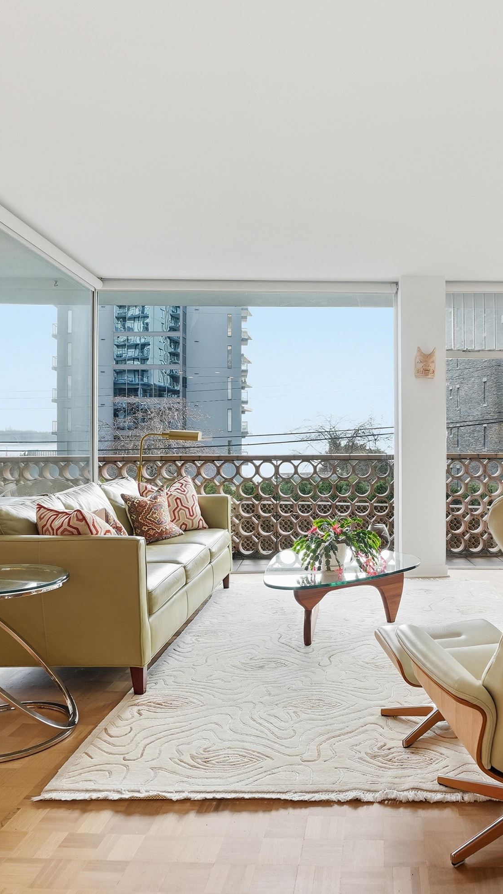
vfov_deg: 71.9
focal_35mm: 26
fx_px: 616
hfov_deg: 43.2
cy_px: 440
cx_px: 367
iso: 400
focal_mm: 16
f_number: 8
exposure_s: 1/800
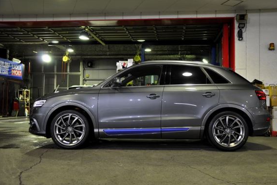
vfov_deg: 36.0
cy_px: 93
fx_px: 285
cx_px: 141
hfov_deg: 51.9
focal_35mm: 37
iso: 400
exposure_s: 1/20
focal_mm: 24
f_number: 4.5
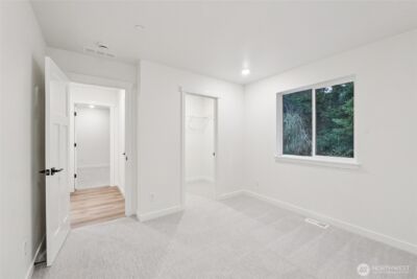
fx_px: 174
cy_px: 140
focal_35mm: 15
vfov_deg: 77.4
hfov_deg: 100.4
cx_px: 208
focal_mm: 10
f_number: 9
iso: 1600
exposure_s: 1/30
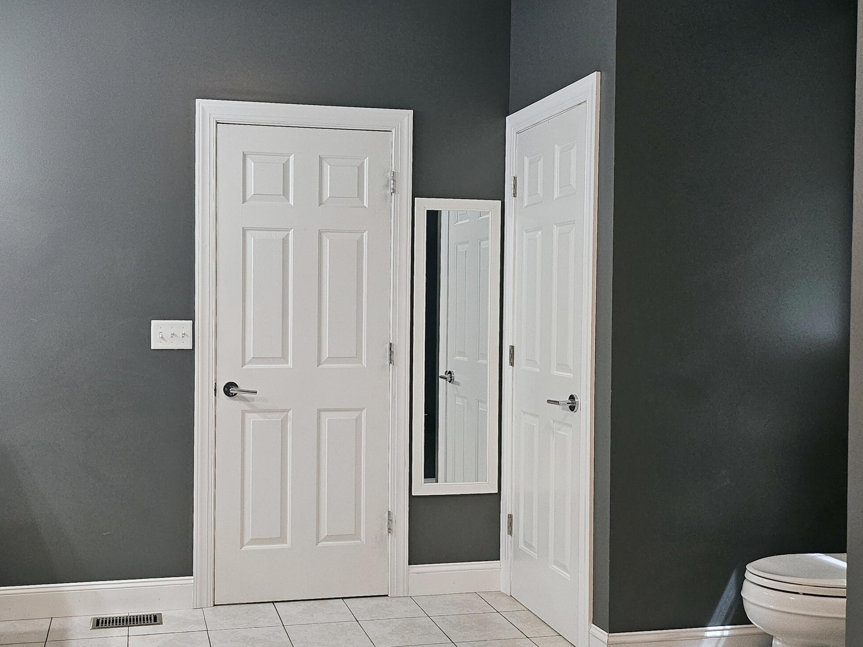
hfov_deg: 49.5
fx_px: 922
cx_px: 309
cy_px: 338
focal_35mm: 37
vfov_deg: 38.6
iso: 400
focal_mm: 5
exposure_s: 1/120
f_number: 1.8
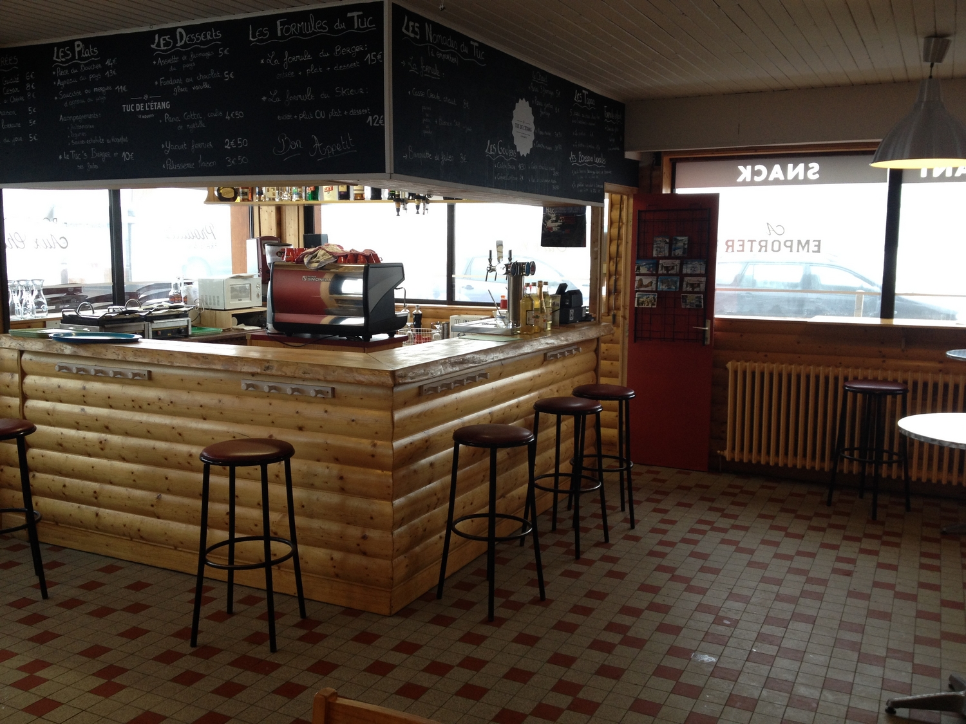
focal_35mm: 35
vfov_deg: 40.7
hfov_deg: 52.6
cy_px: 362
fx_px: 977
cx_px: 483
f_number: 2.4
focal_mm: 4.28
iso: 64
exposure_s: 1/60
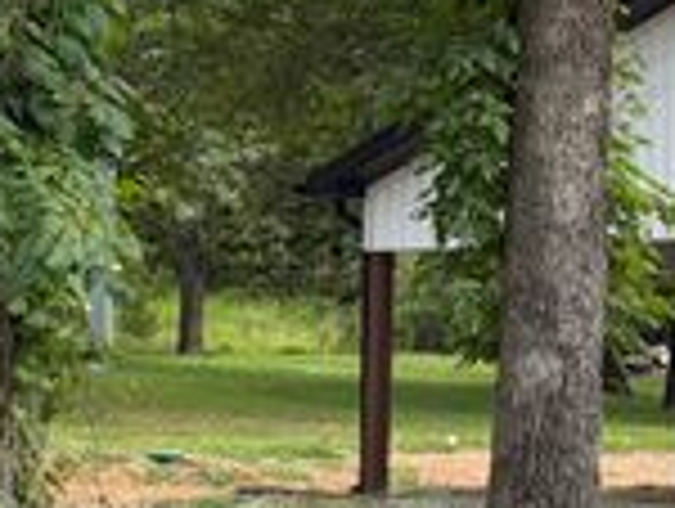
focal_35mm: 160
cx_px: 1071
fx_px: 3125
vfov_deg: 9.3
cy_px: 357
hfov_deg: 11.7
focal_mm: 6.76
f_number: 1.78
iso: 80
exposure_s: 1/1883
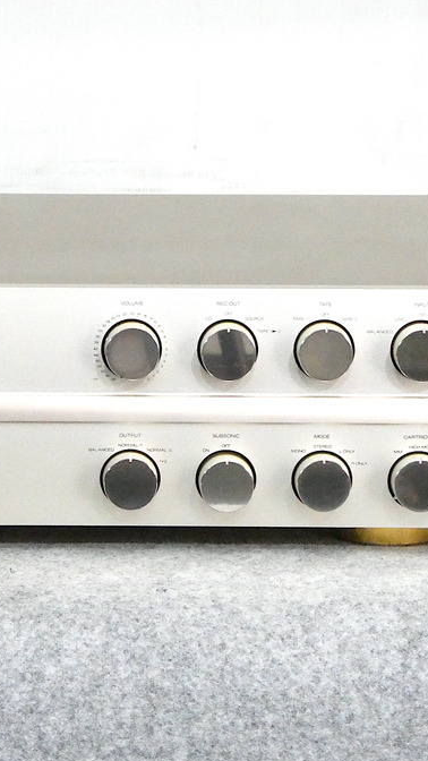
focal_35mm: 210
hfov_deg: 5.8
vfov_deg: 10.3
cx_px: 55
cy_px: 369
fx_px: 4237
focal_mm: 24.2
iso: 1600
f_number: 5.3
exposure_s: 1/80
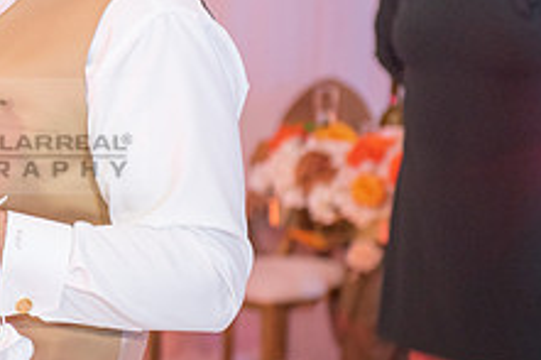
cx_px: -59
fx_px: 2763
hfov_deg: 11.0
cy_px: 136
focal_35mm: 184
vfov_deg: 7.4
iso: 1000
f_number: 2.8
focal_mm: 70
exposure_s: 1/160
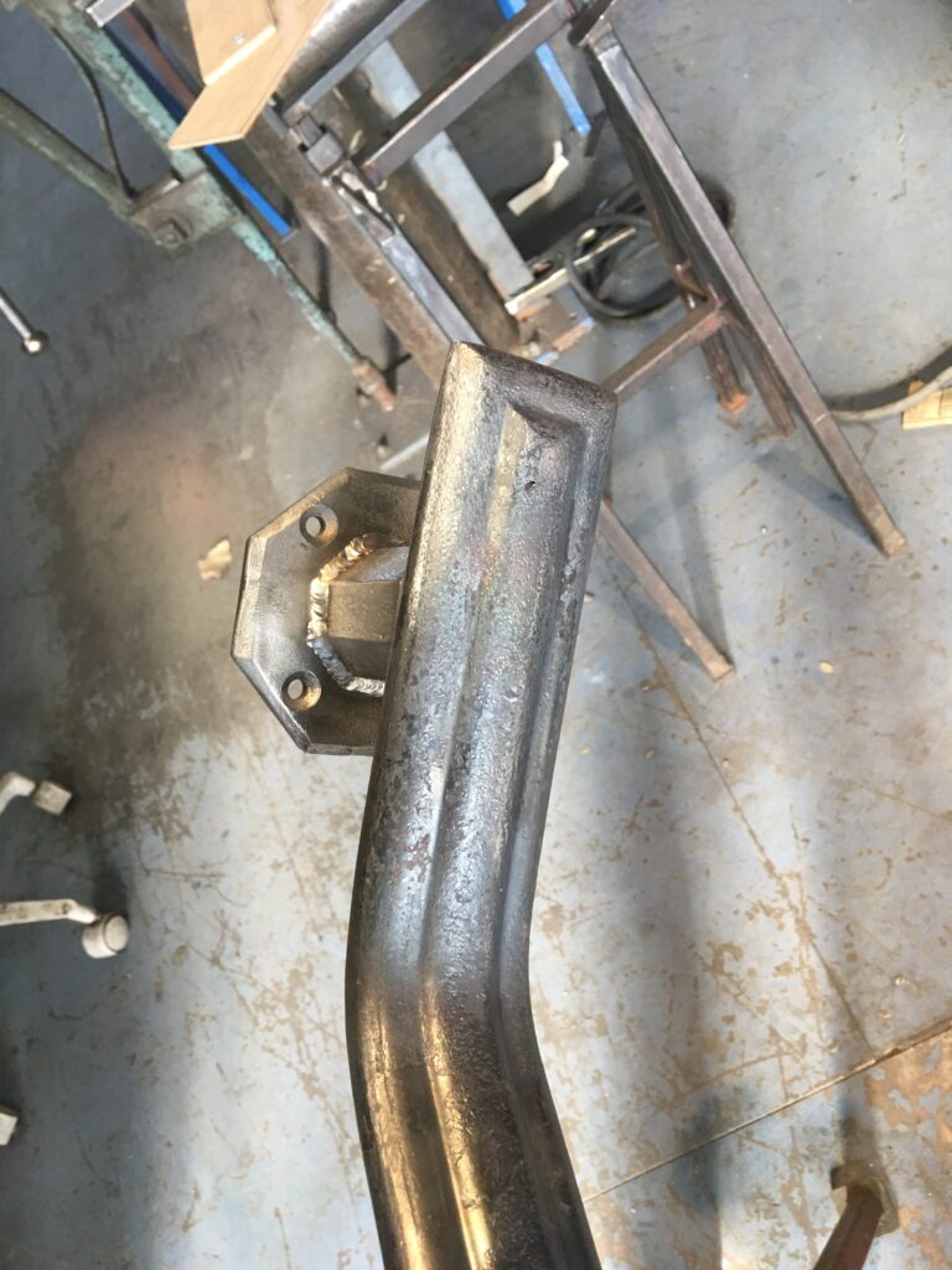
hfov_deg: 48.2
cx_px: 476
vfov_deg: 61.7
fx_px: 1063
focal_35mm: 29
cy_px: 635
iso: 40
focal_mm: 4.15
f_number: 2.2
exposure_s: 1/30
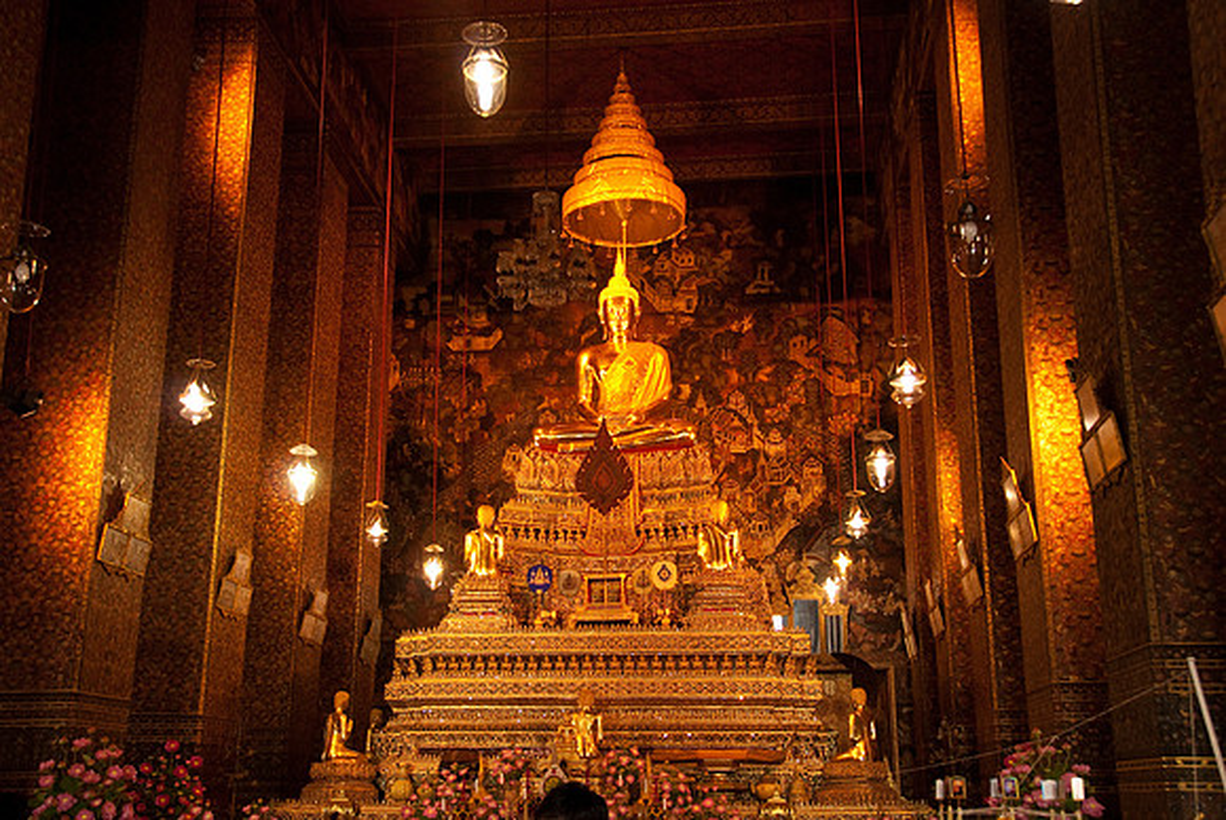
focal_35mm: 40
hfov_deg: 47.9
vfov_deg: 33.1
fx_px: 1381
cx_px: 613
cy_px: 410
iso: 500
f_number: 4
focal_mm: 27
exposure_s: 1/50
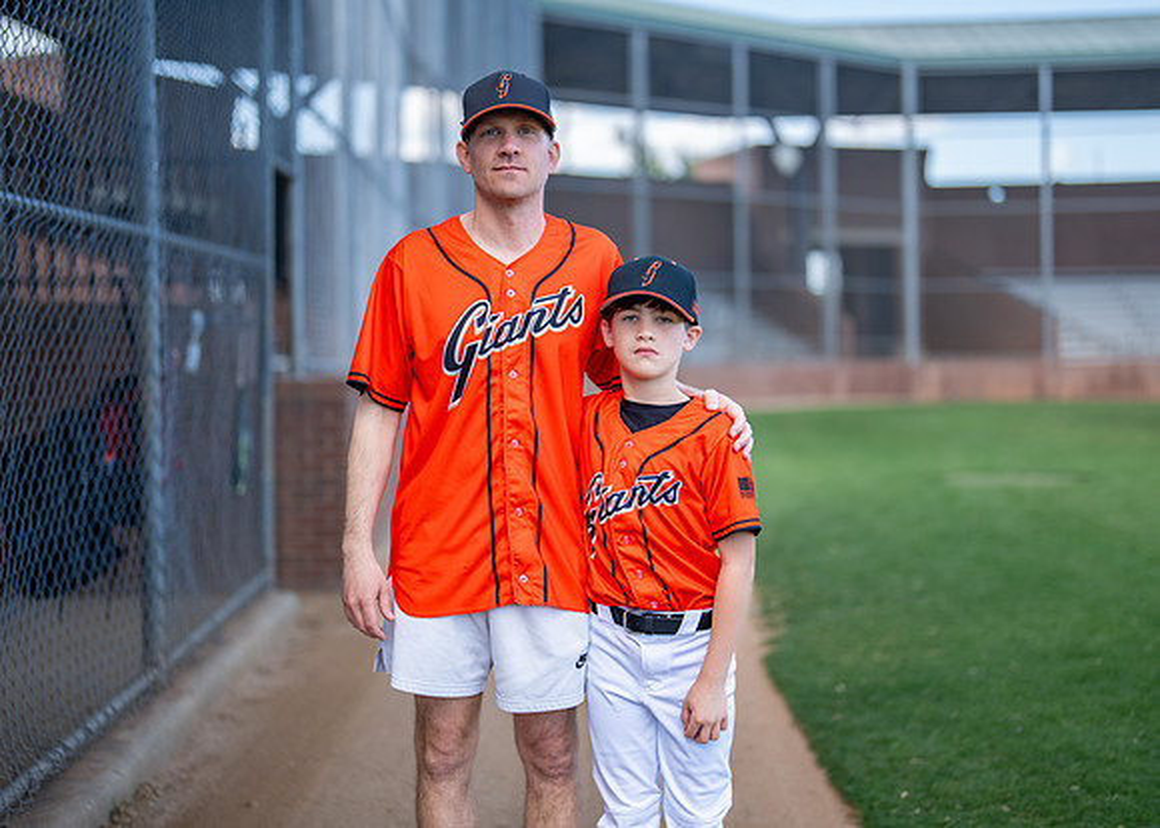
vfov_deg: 25.3
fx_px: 1848
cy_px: 396
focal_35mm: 56
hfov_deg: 34.9
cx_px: 562
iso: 125
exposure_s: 1/2000
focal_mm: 50
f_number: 1.2
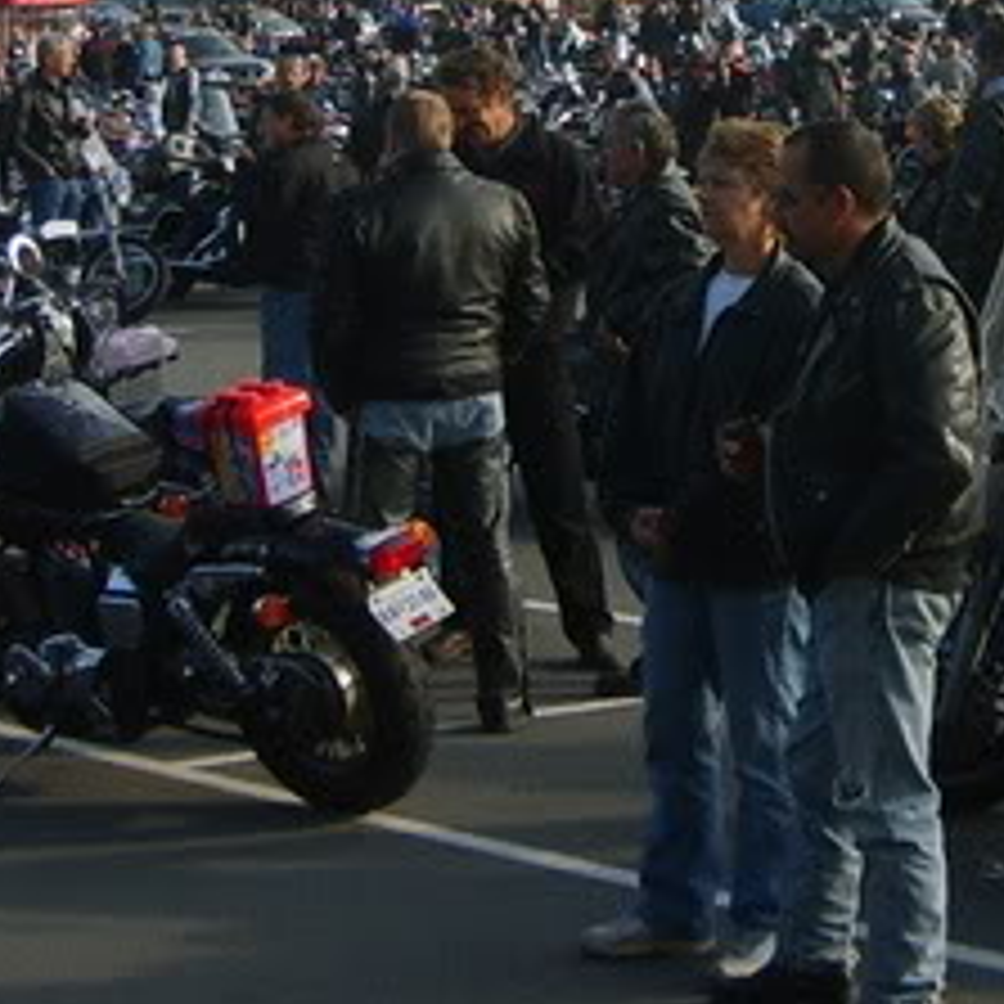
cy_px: 167
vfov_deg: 15.6
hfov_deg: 15.6
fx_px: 3642
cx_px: 833
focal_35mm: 111
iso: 50
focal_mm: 5.8
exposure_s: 1/500
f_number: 2.8
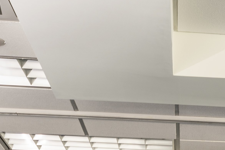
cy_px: 351
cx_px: 445
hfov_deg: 11.6
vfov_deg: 8.0
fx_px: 999
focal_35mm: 160
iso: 100
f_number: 8
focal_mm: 31
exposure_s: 1/3
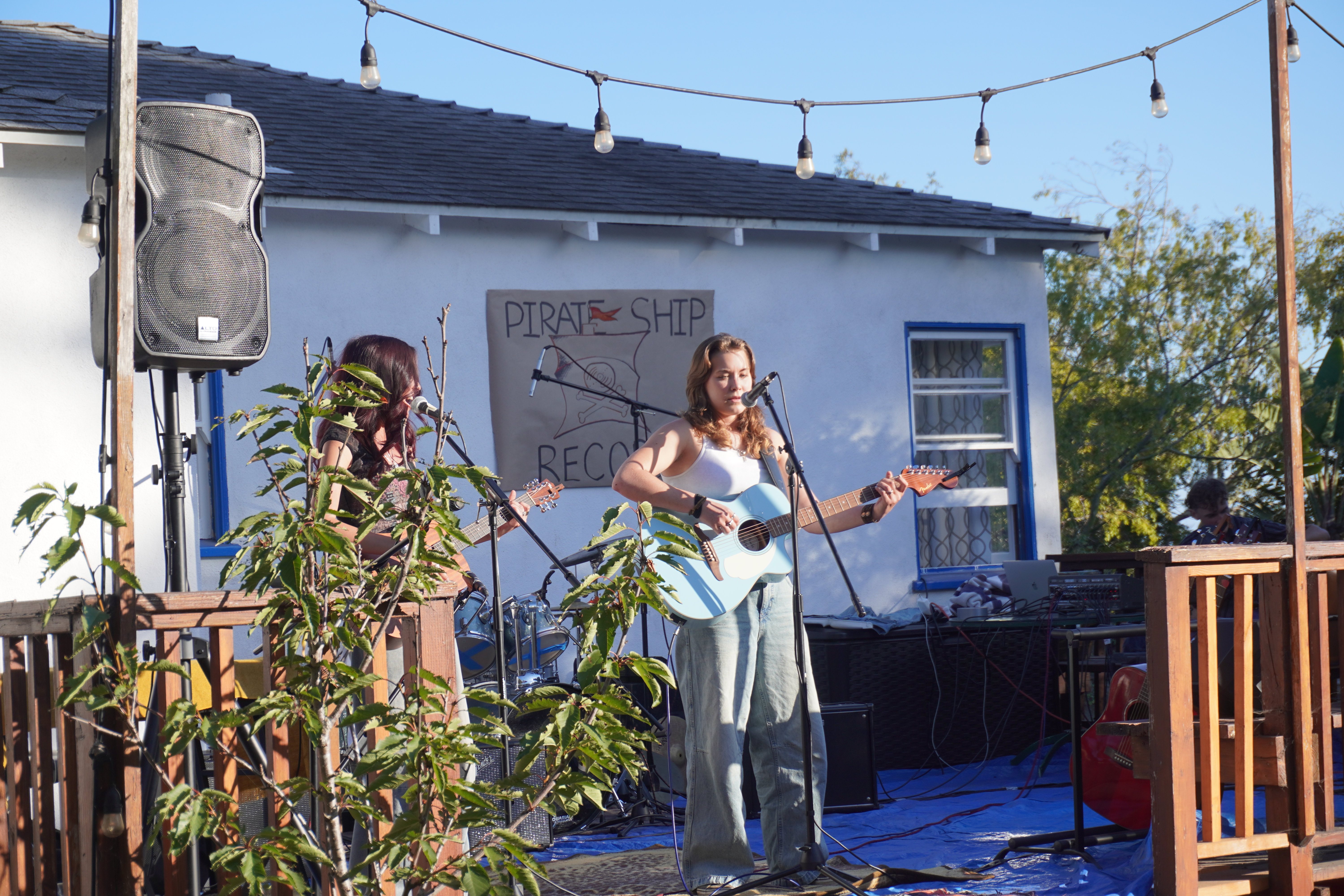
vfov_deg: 18.2
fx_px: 2800
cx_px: 672
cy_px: 448
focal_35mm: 75
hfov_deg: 27.0
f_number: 5.6
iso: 100
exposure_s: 1/250
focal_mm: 50
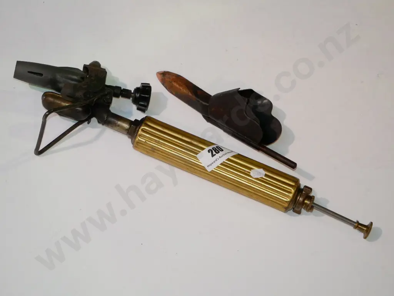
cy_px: 148
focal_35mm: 94
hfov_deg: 20.9
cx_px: 197
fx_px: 1070
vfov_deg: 15.7
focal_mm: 47
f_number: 5.6
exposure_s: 1/160
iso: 3200
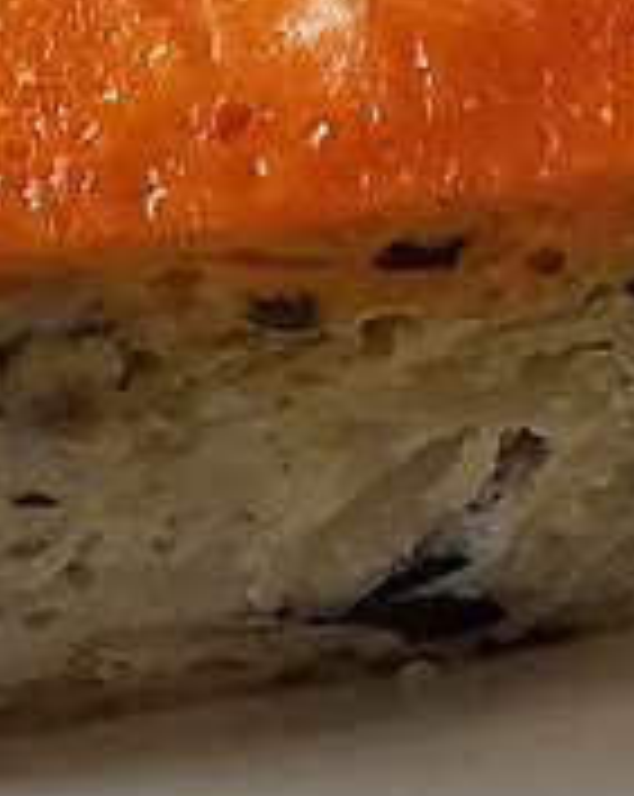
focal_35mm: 230
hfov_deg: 6.7
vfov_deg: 8.2
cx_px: 391
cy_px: -580
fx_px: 5409
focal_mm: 4.2
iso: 80
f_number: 1.7
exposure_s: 1/60
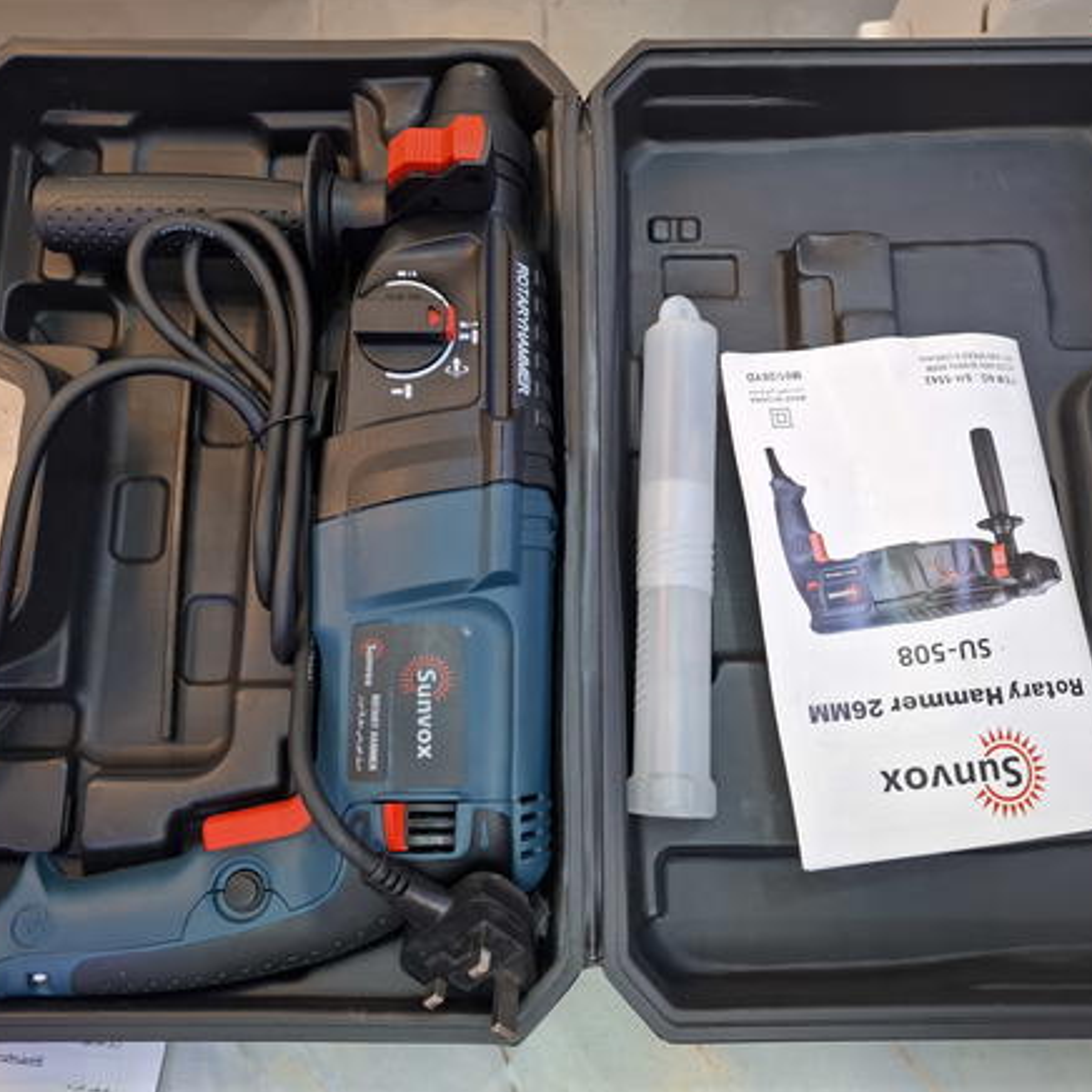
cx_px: 559
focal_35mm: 28
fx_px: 999
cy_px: 554
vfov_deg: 57.3
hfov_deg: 57.3
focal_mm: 5.54
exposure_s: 1/112
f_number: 1.8
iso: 50
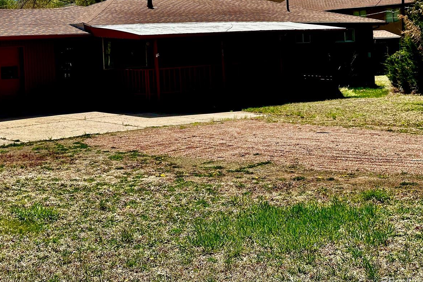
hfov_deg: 29.5
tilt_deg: -0.9
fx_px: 799
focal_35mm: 68
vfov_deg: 19.9
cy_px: 73
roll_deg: +2.8
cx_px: 152
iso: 64
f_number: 1.78
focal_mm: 6.86
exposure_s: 1/4367
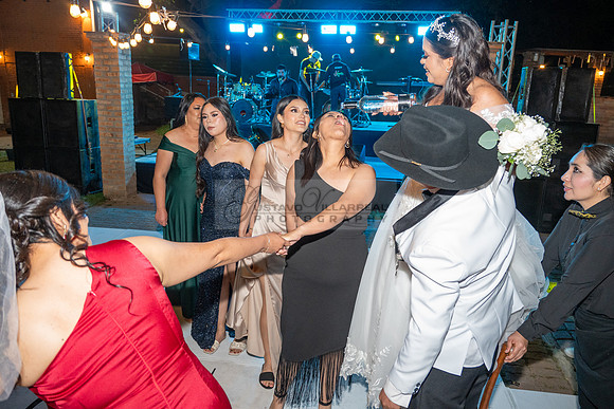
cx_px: 307
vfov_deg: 46.4
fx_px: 478
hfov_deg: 65.5
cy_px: 204
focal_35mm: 28
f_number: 5
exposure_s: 1/80
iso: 2500
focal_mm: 28
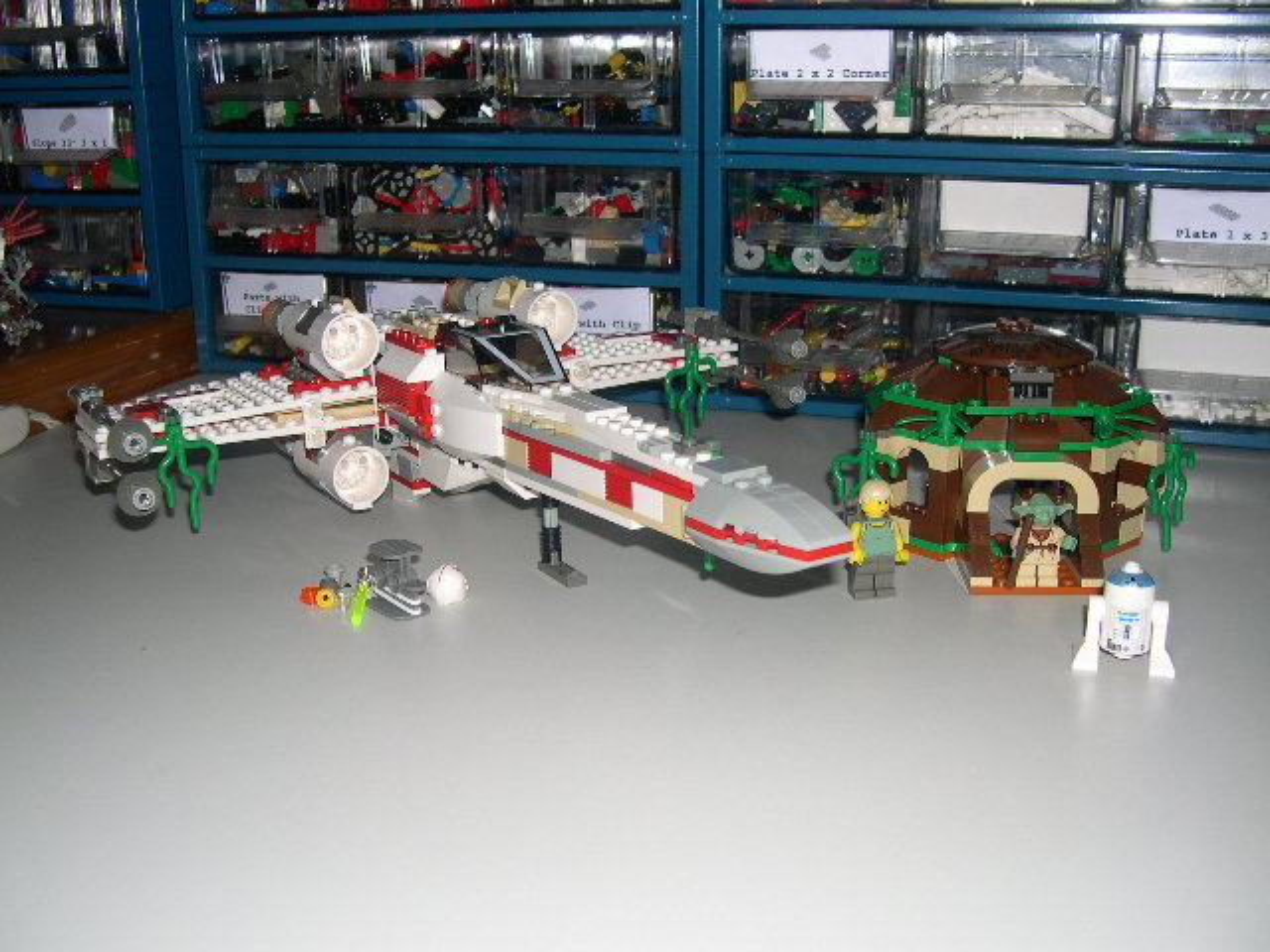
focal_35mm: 38
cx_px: 635
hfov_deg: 49.0
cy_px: 476
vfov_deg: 37.7
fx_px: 1394
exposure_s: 1/60
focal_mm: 8
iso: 100
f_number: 2.8
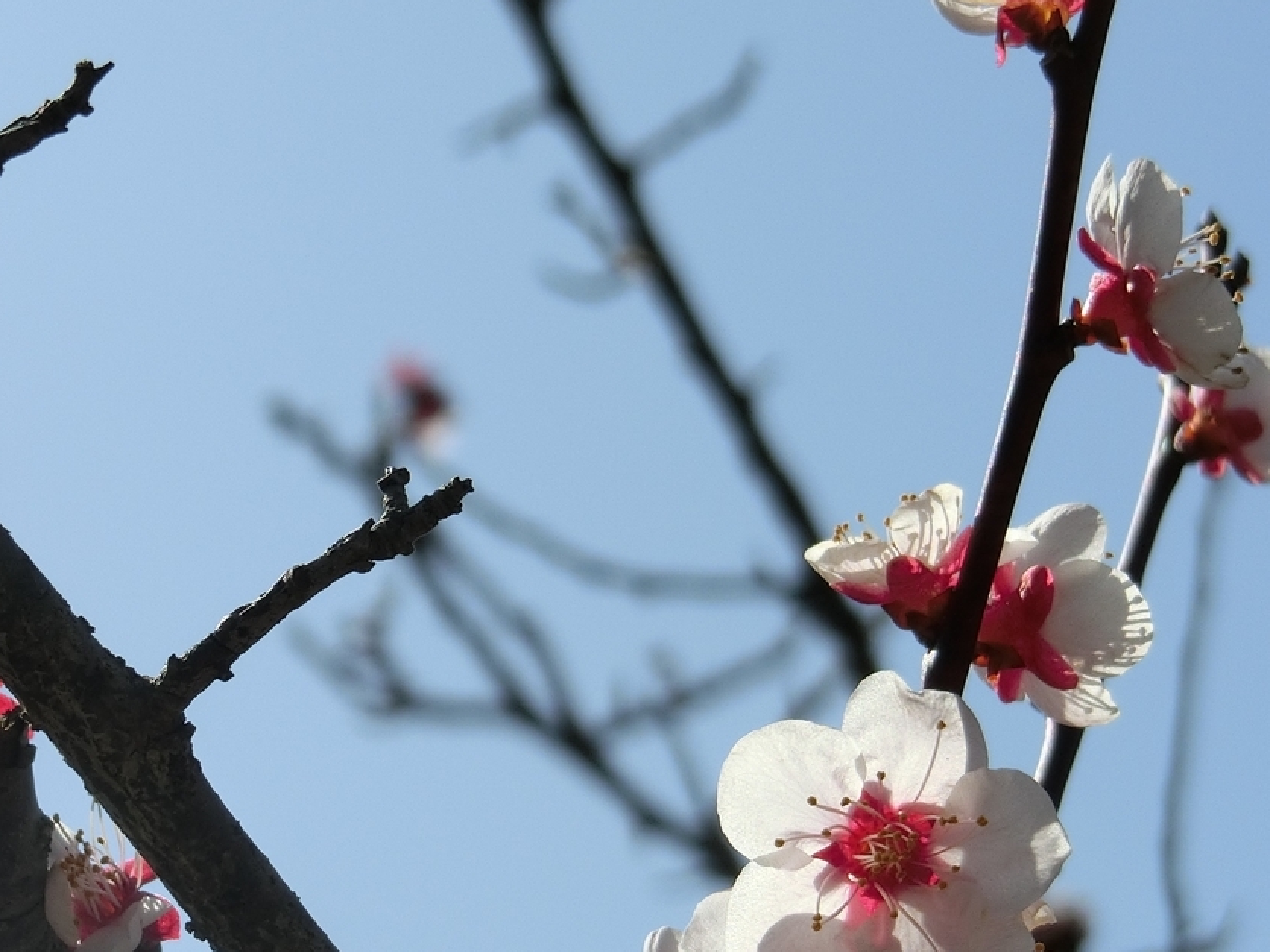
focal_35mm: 178
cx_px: 396
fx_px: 6531
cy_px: 588
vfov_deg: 8.3
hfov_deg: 11.1
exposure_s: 1/1000
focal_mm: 22.1
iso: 100
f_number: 5.7
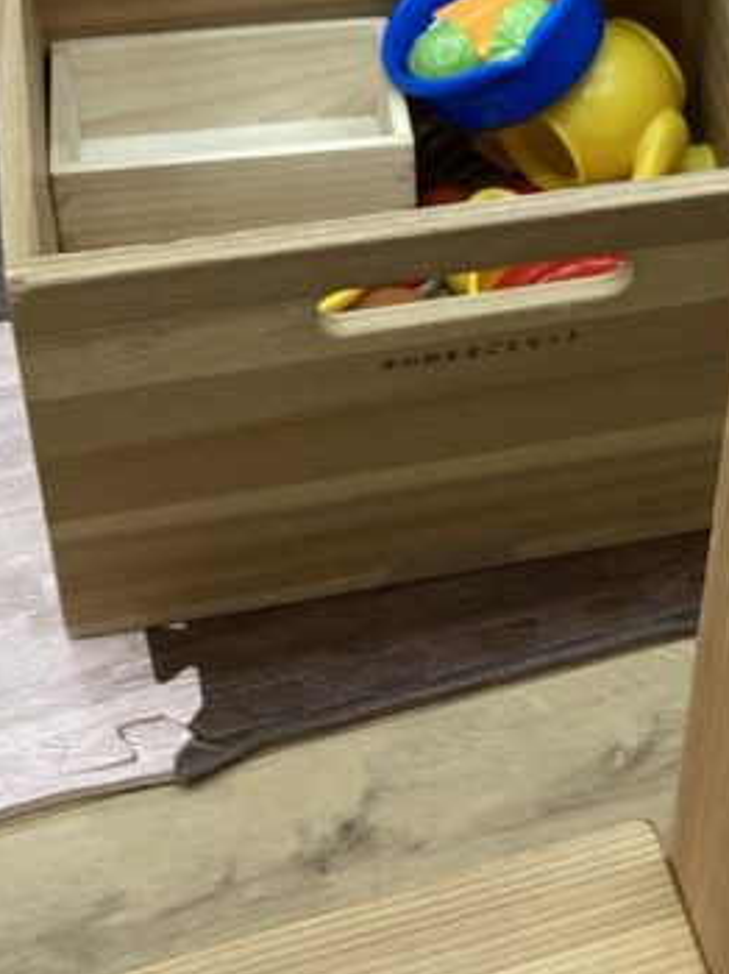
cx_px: 793
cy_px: 39
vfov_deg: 23.0
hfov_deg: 17.4
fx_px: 2305
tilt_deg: -41.0
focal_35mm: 82
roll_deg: -7.7
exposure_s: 1/50
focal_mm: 3.99
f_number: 1.8
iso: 80
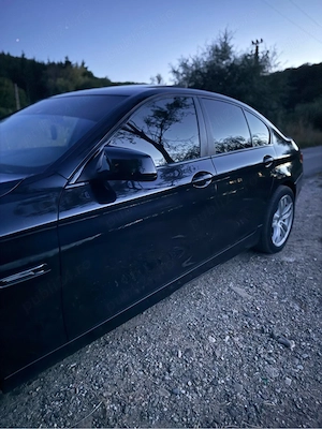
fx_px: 298
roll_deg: +0.9
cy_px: 214
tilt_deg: -14.2
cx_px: 161
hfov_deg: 56.8
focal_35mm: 24
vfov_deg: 71.6
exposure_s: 1/2
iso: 8000
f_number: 1.78
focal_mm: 6.76
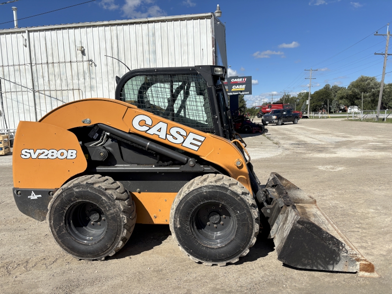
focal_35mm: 26
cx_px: 196
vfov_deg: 53.1
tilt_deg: -7.2
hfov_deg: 67.3
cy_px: 147
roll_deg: +1.8
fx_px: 294
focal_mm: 5.96
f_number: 1.6
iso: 50
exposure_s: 1/5952
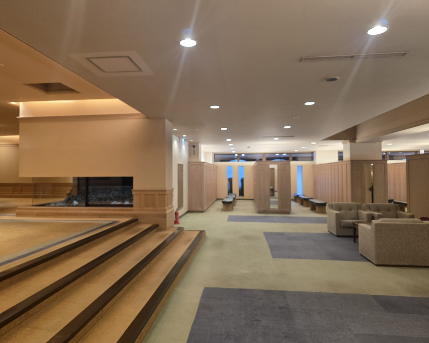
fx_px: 305
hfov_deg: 70.2
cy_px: 172
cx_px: 206
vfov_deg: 58.8
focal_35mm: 24
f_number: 1.7
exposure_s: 1/120
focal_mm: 6.3
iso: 250
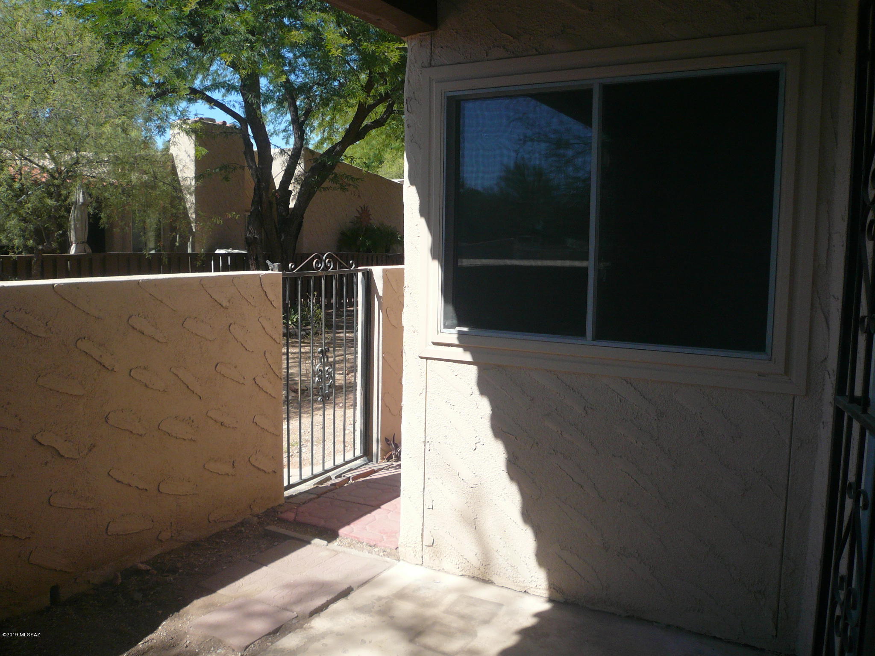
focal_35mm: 28
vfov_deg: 49.7
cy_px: 328
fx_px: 708
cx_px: 438
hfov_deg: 63.4
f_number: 8
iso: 100
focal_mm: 4.6
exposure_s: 1/125
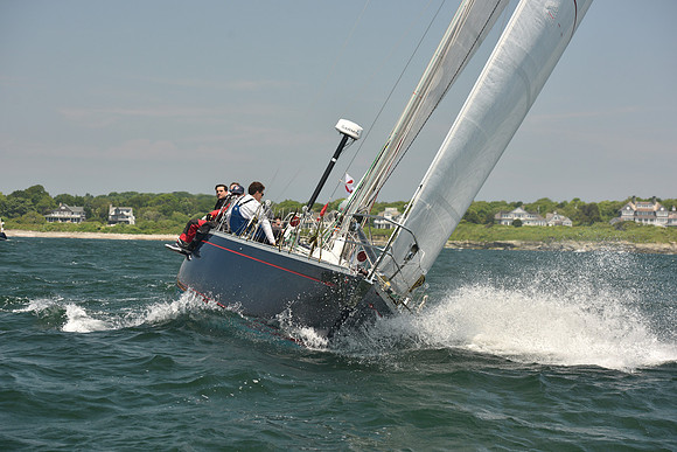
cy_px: 226
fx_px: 1693
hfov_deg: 22.6
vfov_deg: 15.2
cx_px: 338
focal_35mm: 90
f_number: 5.6
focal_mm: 90
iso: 250
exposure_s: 1/640
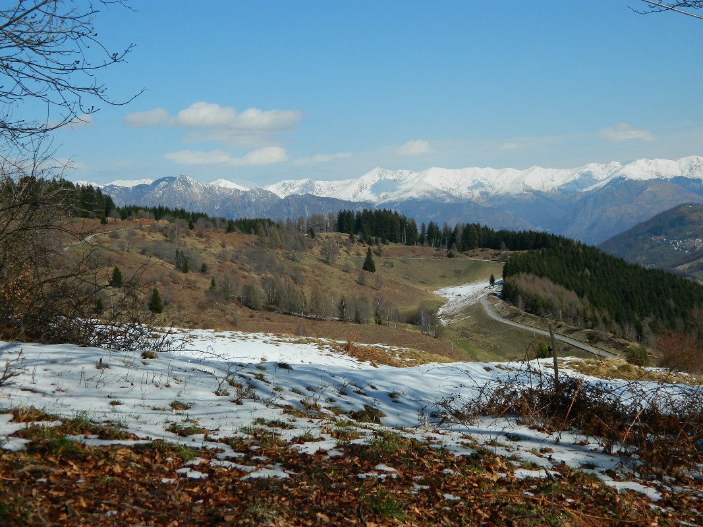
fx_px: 954
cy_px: 264
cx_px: 352
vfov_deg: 30.9
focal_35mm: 47
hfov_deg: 40.4
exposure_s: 1/200
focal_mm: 8.4
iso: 80
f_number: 10.2
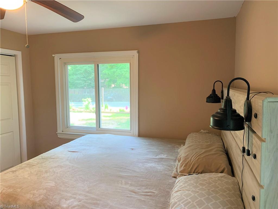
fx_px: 209
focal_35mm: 26
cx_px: 139
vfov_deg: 53.1
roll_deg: +0.6
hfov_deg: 67.3
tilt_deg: -6.5
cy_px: 104
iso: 160
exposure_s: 1/60
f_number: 1.8
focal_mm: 4.25
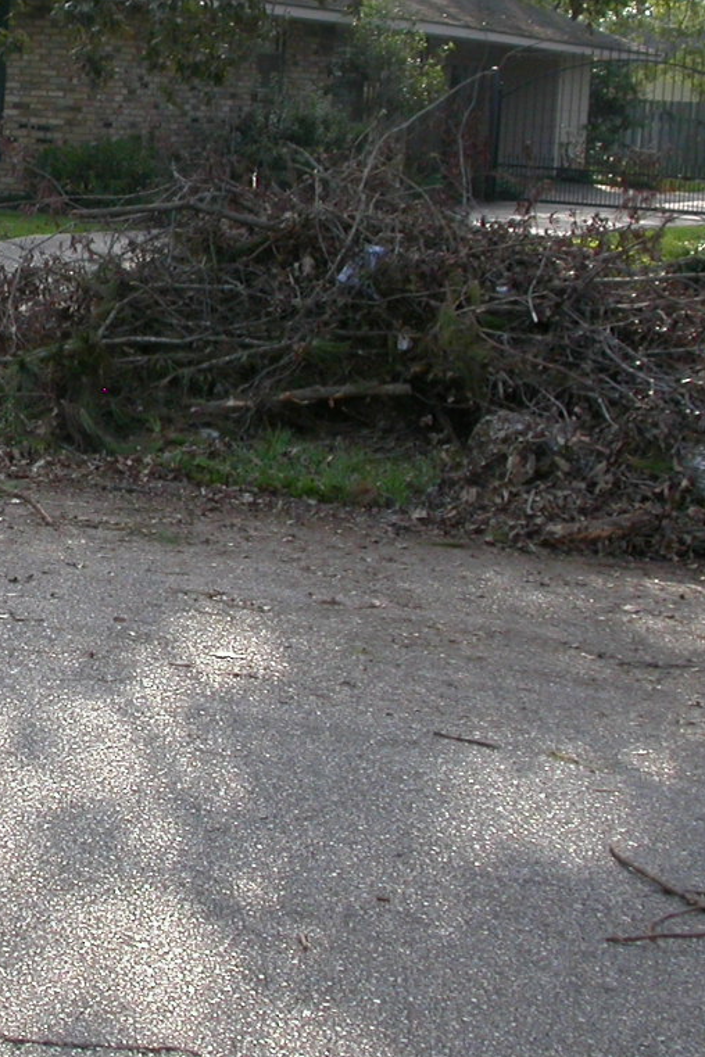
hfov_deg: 15.8
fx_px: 2438
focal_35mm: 83
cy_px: 320
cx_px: -150
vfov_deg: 24.3
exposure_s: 1/151
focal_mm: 7.85
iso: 100
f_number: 5.3
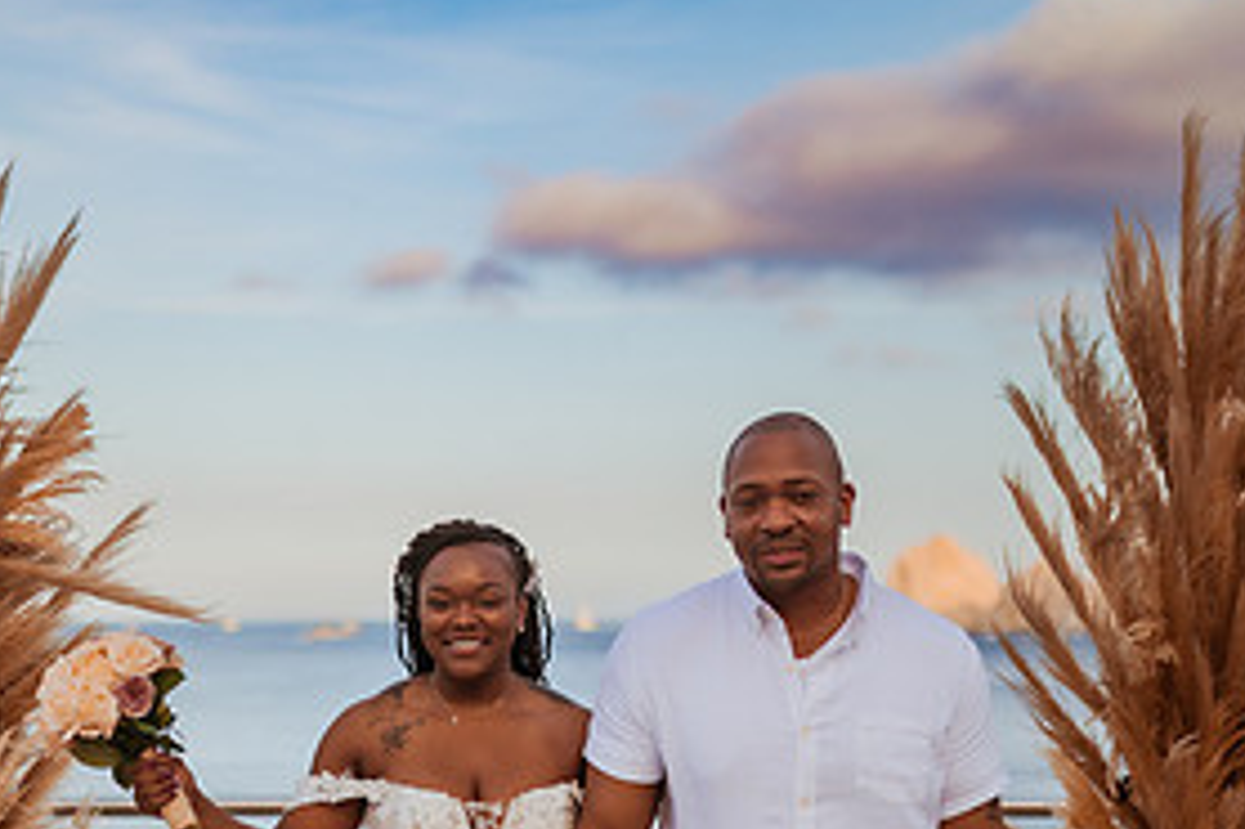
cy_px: 838
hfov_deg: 26.9
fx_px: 2592
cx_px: 466
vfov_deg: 17.7
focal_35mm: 75
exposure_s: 1/8000
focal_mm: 35
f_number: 1.6
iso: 250
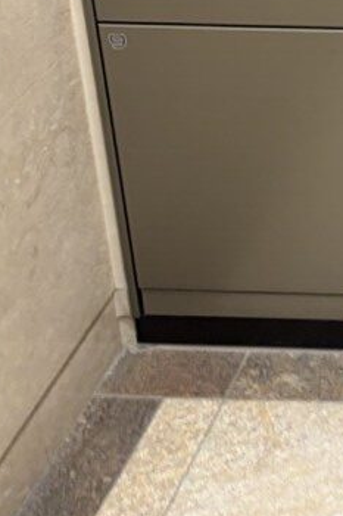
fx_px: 1416
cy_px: -211
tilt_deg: -16.8
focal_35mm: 99
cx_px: 693
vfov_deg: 18.7
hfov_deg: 12.2
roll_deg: +1.1
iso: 100
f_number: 1.6
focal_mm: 5.96
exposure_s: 1/60
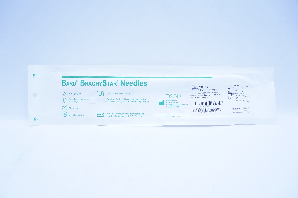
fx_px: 223
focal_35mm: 27
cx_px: 149
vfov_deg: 47.8
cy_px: 99
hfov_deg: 67.4
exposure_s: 1/160
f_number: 5.6
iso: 800
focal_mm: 18
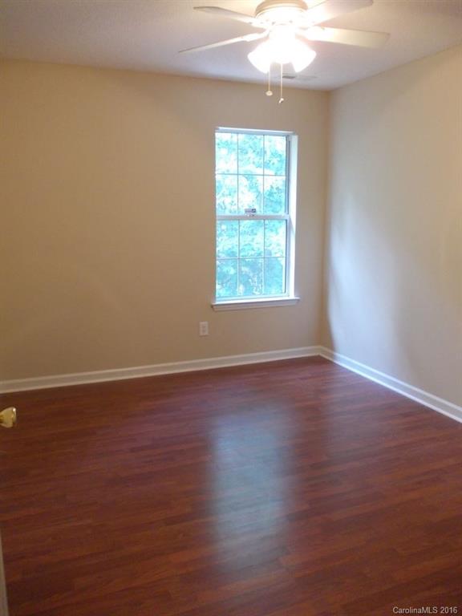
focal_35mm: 28
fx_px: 498
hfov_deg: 49.7
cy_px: 308
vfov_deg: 63.4
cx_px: 231
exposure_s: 1/13
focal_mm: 4
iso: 200
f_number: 2.7
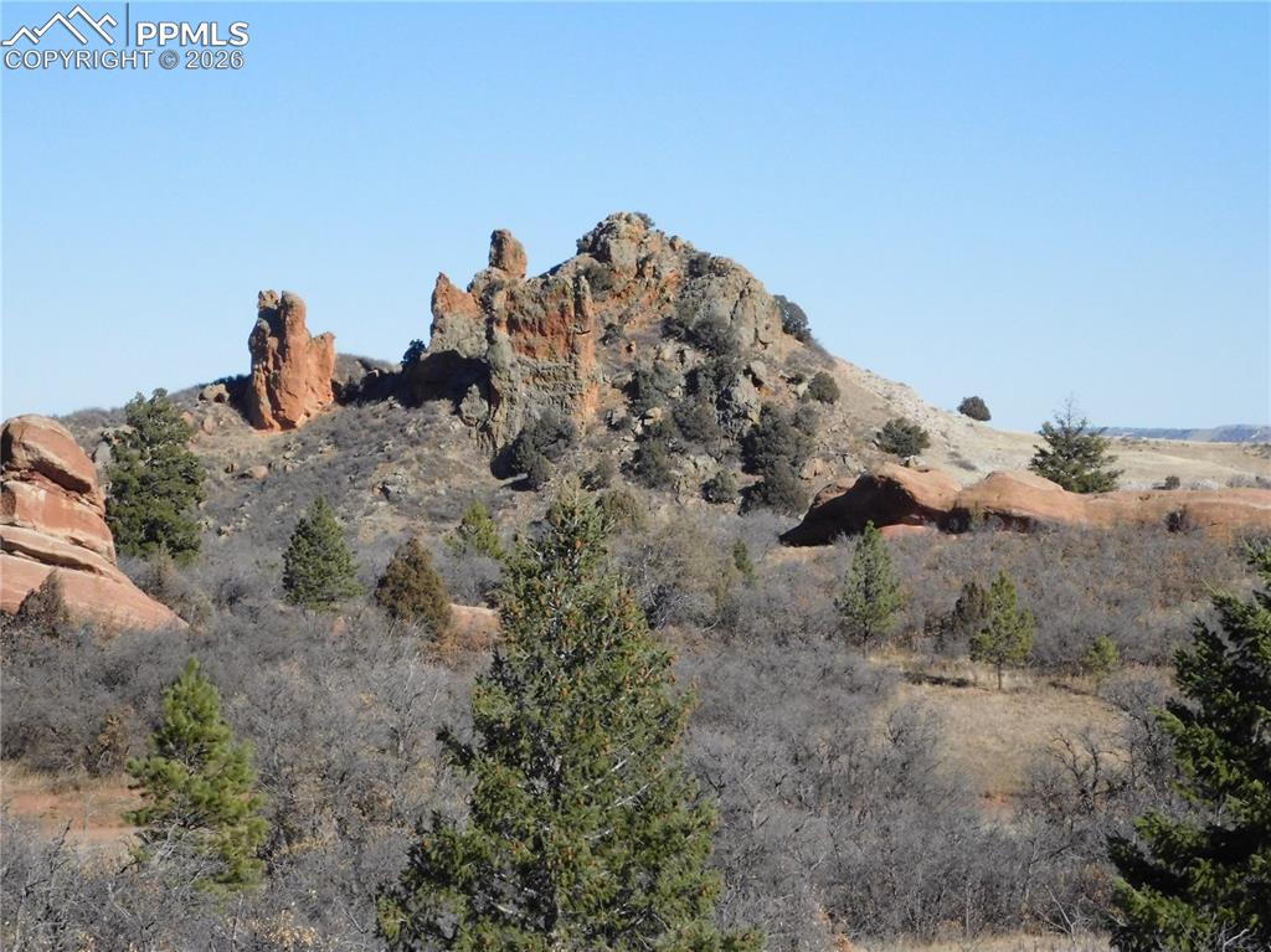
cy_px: 476
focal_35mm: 99
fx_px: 3633
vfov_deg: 14.9
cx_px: 636
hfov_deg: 19.8
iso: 800
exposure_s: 1/1250
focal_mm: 17.6
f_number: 9.2
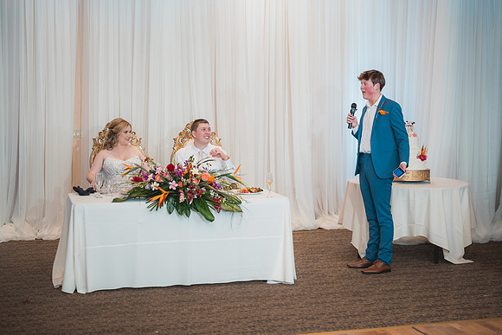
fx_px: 842
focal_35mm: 60
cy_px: 163
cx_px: 267
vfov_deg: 22.5
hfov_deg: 33.2
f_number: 1.2
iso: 200
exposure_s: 1/250
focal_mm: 50
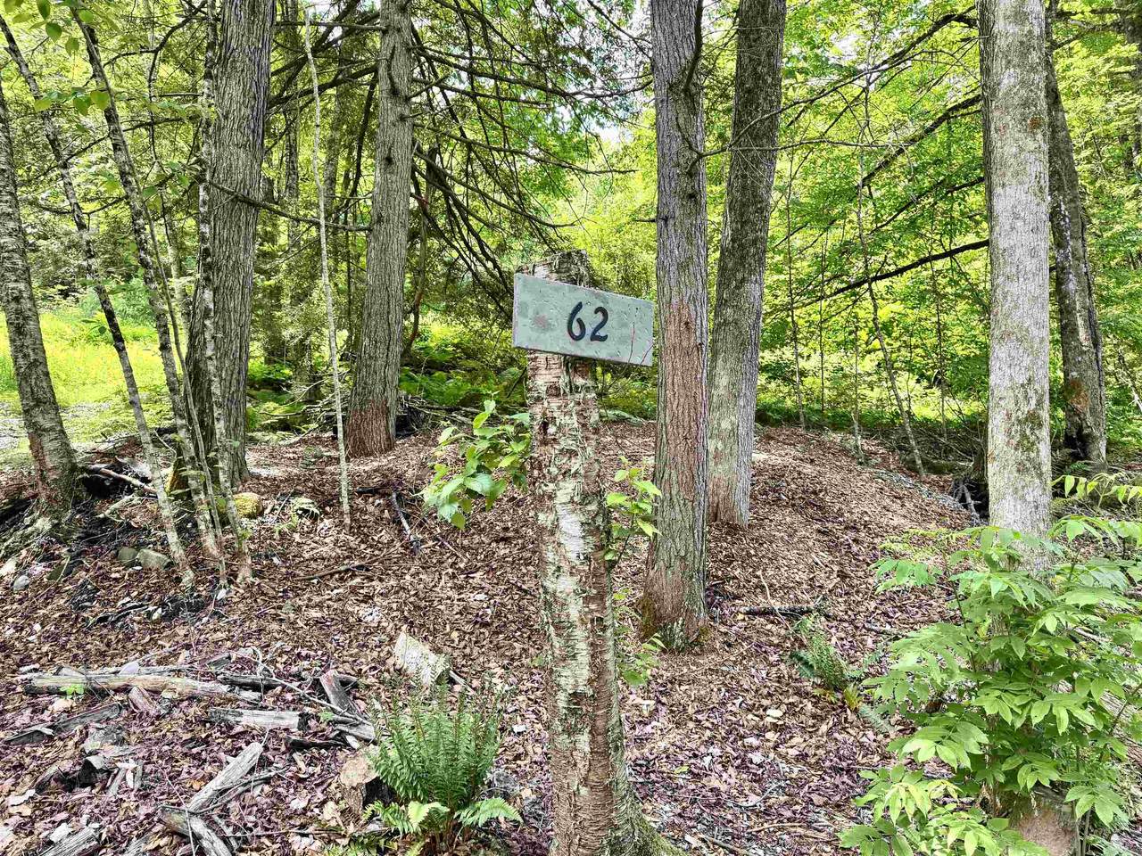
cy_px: 428
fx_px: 792
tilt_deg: +2.2
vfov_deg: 56.8
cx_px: 571
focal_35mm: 24
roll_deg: +0.3
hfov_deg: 71.6
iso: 64
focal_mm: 6.76
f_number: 1.78
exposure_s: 1/273
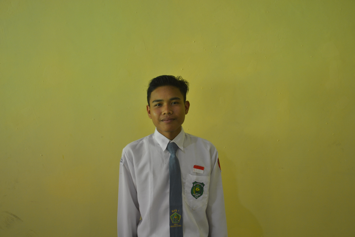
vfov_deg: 36.9
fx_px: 355
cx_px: 178
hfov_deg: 53.1
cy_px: 118
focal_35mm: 36
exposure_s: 1/80
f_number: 4.5
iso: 400
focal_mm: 24
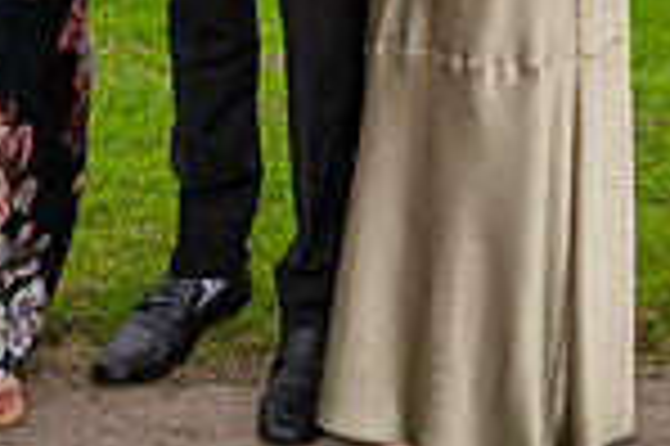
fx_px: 3160
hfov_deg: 12.1
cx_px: 261
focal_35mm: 170
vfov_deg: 7.7
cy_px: -467
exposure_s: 1/3200
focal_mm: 38
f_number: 3.2
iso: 400
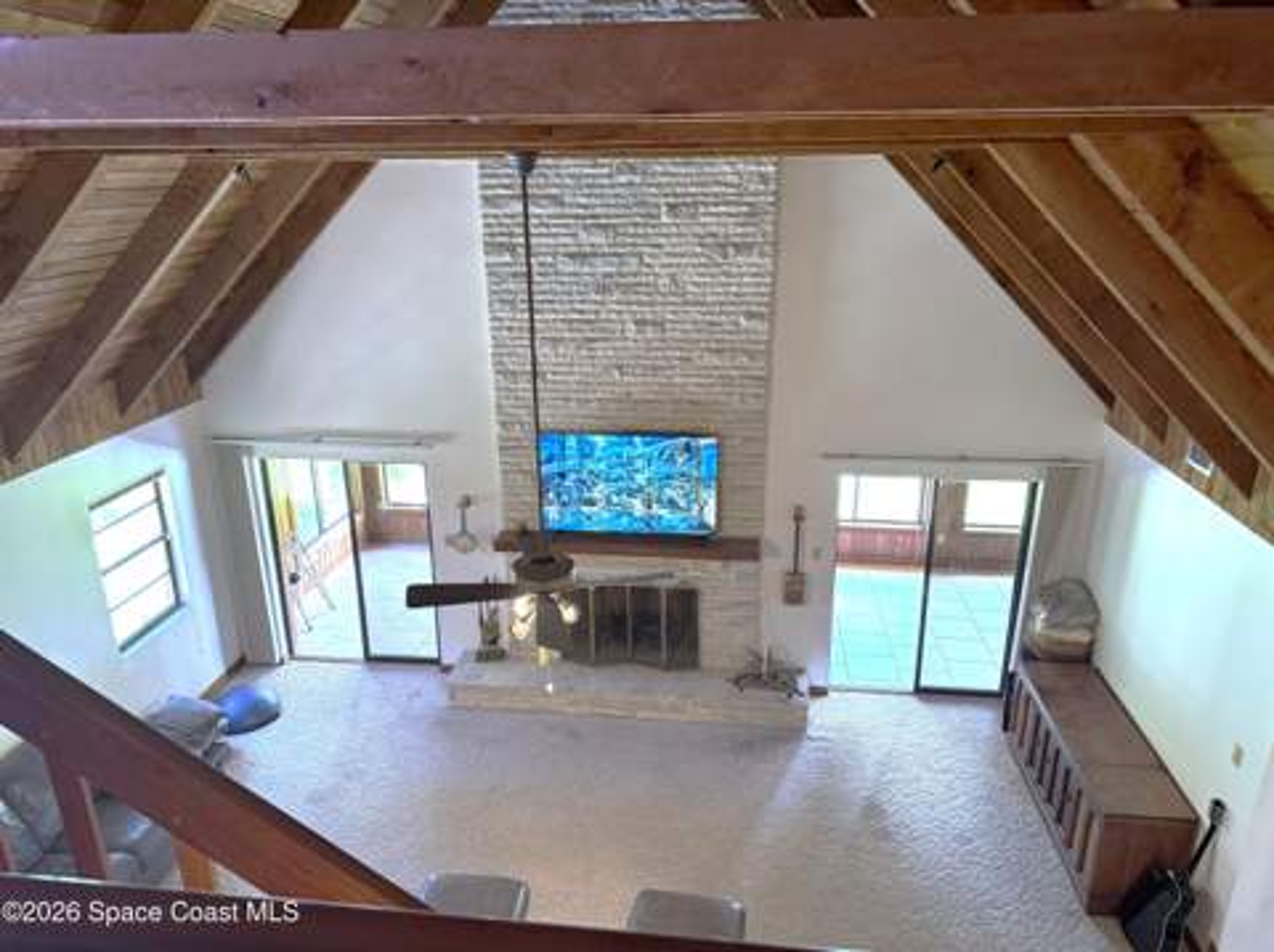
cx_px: 637
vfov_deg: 56.7
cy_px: 476
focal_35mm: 24
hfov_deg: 71.7
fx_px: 882
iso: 320
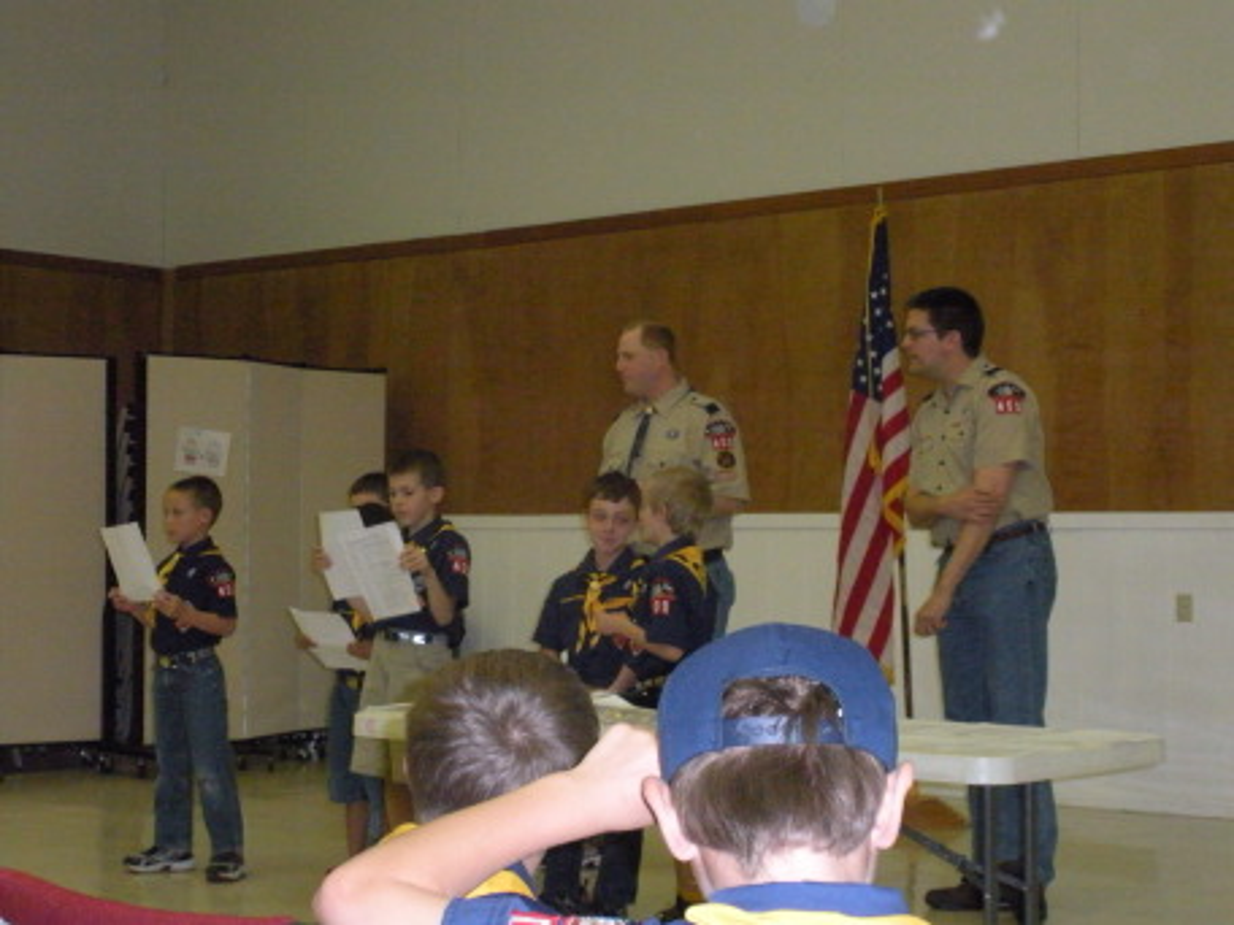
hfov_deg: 30.3
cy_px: 462
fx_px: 2281
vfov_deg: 22.9
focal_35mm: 64
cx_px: 617
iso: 800
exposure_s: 1/125
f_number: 4.6
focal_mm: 11.2
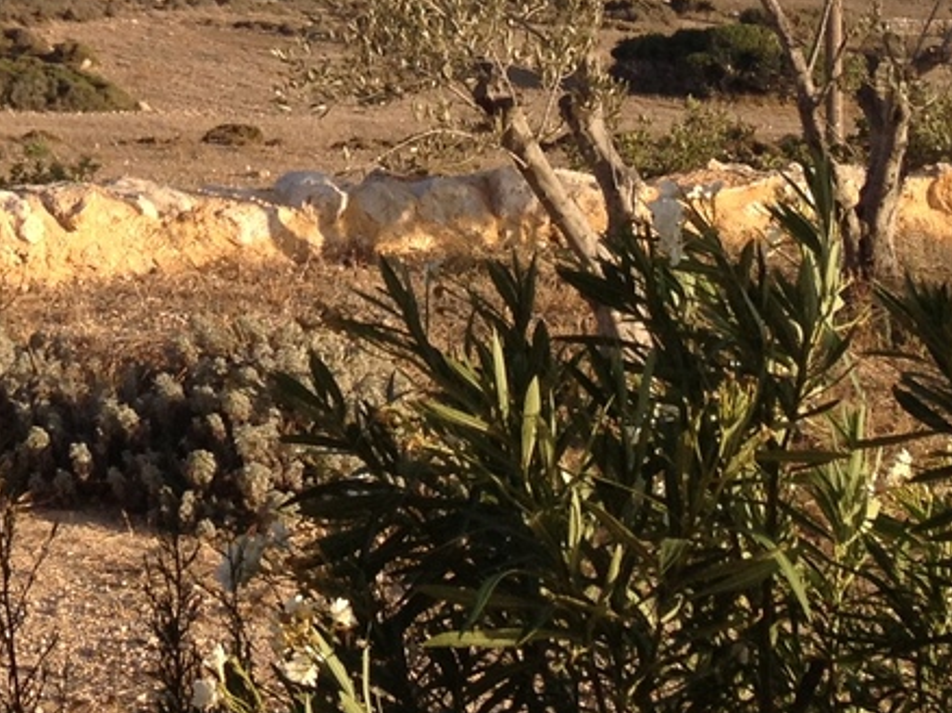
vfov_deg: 11.0
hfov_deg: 14.8
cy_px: -428
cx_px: -267
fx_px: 3518
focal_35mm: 128
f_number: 2.4
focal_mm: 4.28
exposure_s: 1/920
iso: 50
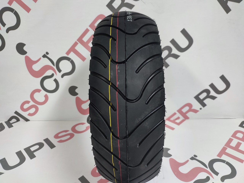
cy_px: 92
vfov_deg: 54.9
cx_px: 122
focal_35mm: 25
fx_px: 176
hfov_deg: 69.4
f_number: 1.9
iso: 742
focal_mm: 6.04
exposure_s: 1/25
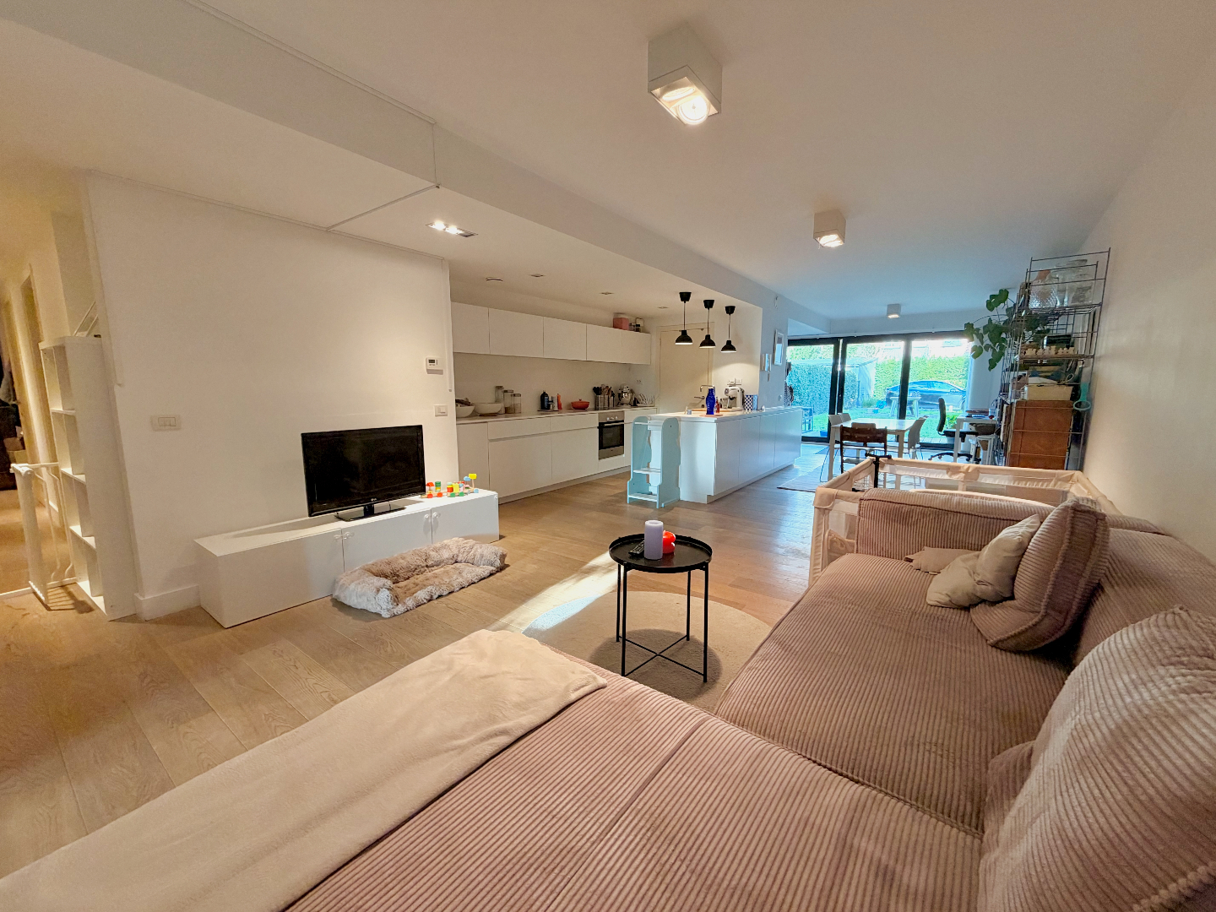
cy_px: 456
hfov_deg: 102.1
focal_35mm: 14
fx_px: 492
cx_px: 608
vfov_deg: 85.7
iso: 200
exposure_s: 1/50
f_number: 2.2
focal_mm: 2.22
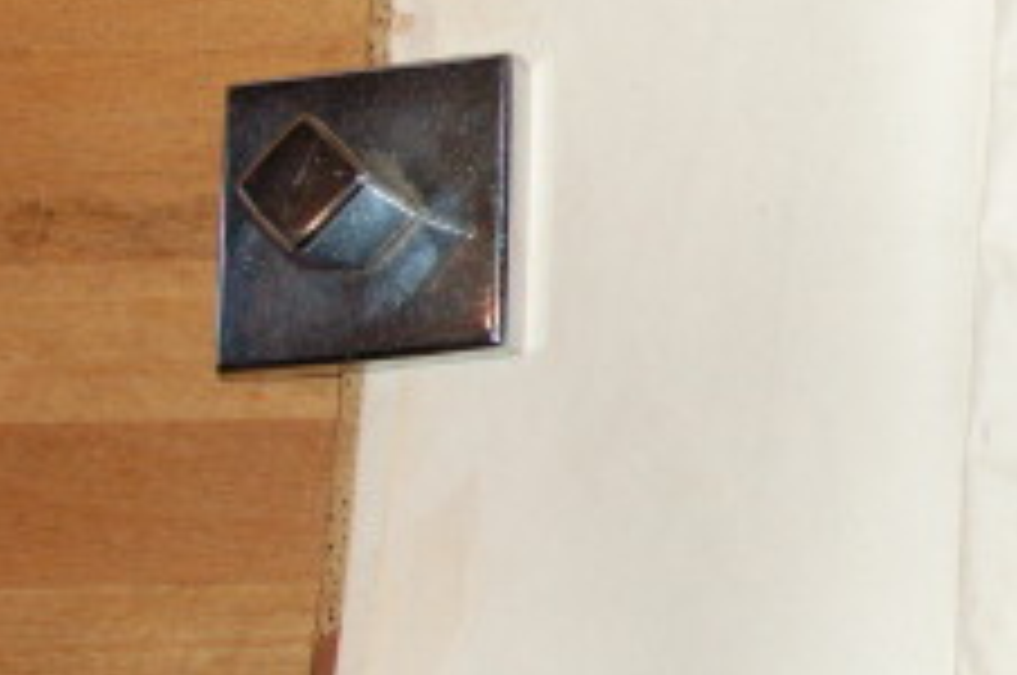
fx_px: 2877
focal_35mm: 102
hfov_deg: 18.3
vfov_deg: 13.3
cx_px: 1422
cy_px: 171
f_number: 13
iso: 1600
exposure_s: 1/60
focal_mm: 24
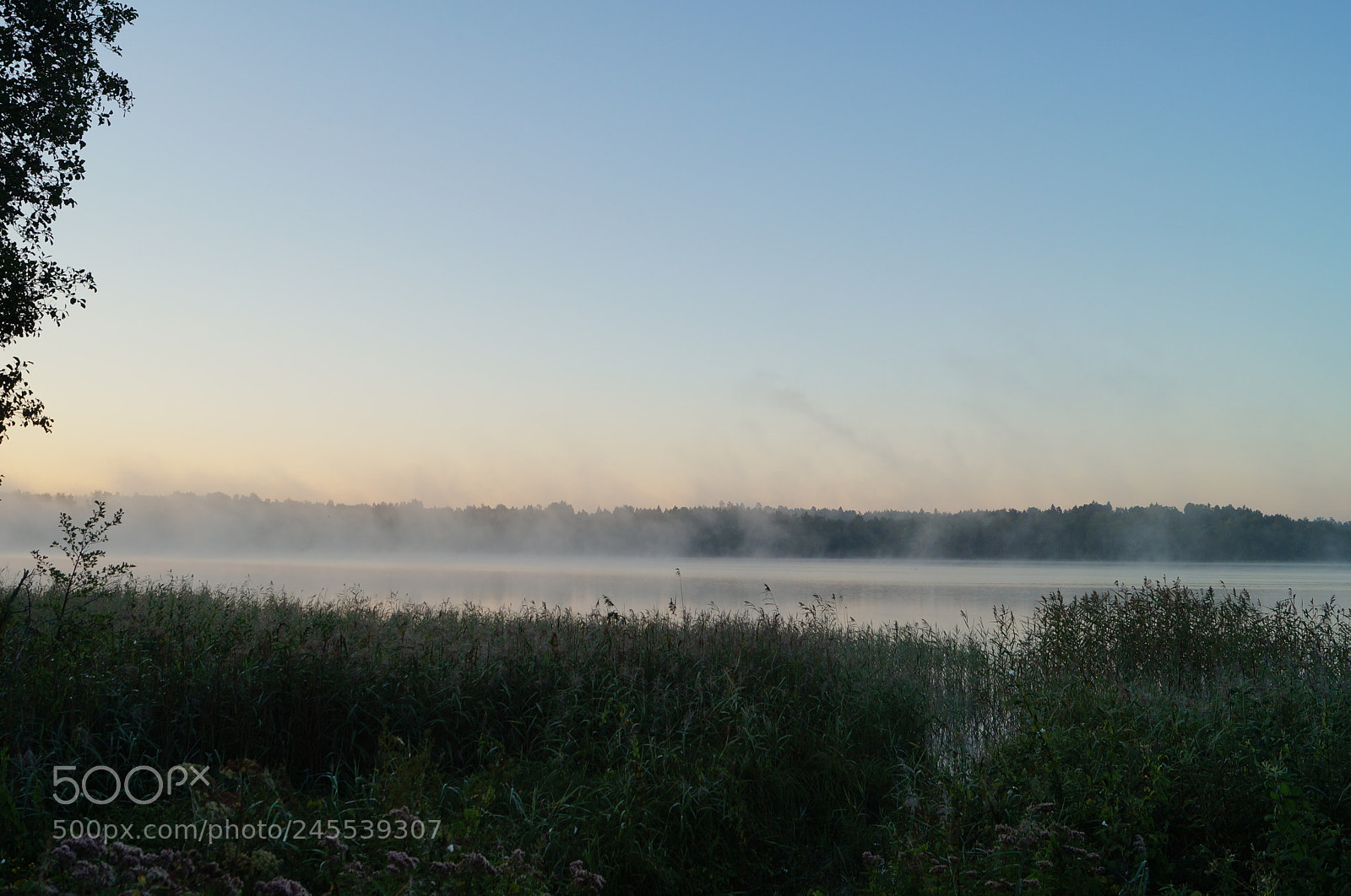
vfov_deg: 39.9
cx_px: 676
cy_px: 448
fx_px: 1237
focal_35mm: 33
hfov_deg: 57.3
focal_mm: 22
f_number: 6.3
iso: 100
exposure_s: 1/80
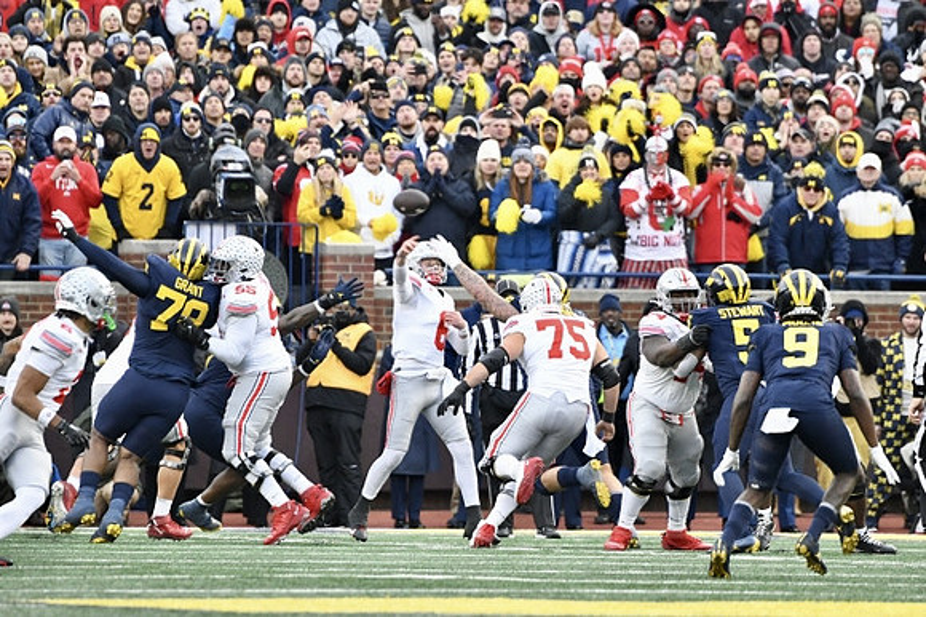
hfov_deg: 3.4
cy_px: 308
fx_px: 15424
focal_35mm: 600
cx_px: 463
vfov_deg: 2.3
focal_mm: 400
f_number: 5.6
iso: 3200
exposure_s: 1/1000
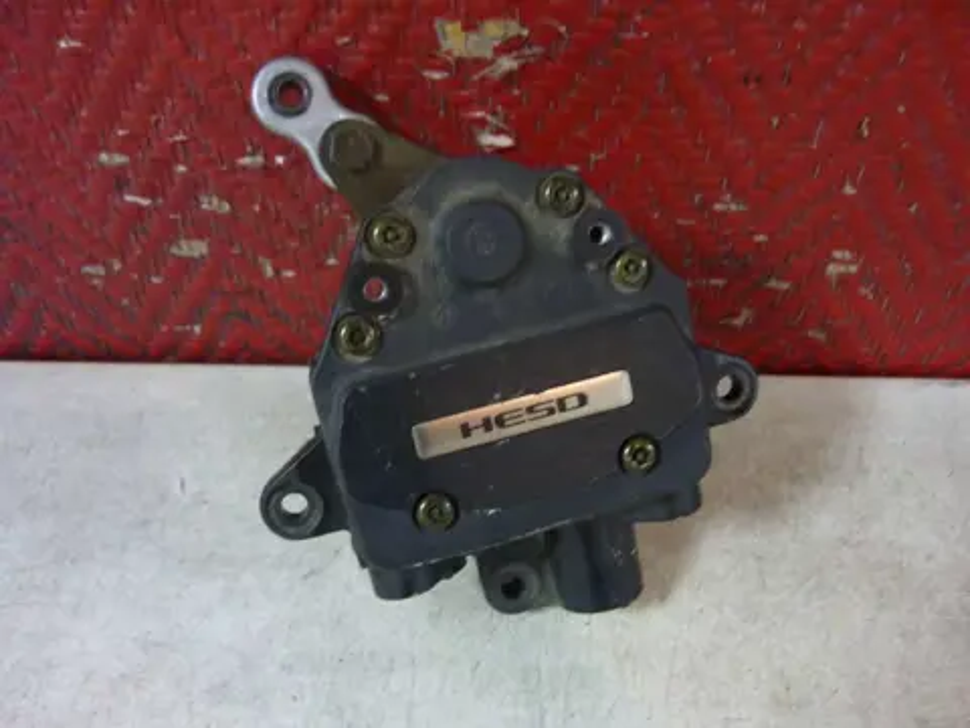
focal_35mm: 33
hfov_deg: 55.4
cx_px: 485
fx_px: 925
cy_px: 364
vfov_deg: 42.9
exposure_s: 1/8
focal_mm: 5.5
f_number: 2.8
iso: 400
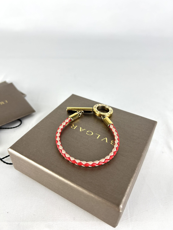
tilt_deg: -39.3
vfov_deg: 67.3
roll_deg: -1.4
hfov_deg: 53.1
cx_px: 86
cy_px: 115
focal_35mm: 26
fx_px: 173
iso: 64
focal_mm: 5.7
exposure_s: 1/100
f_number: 1.5
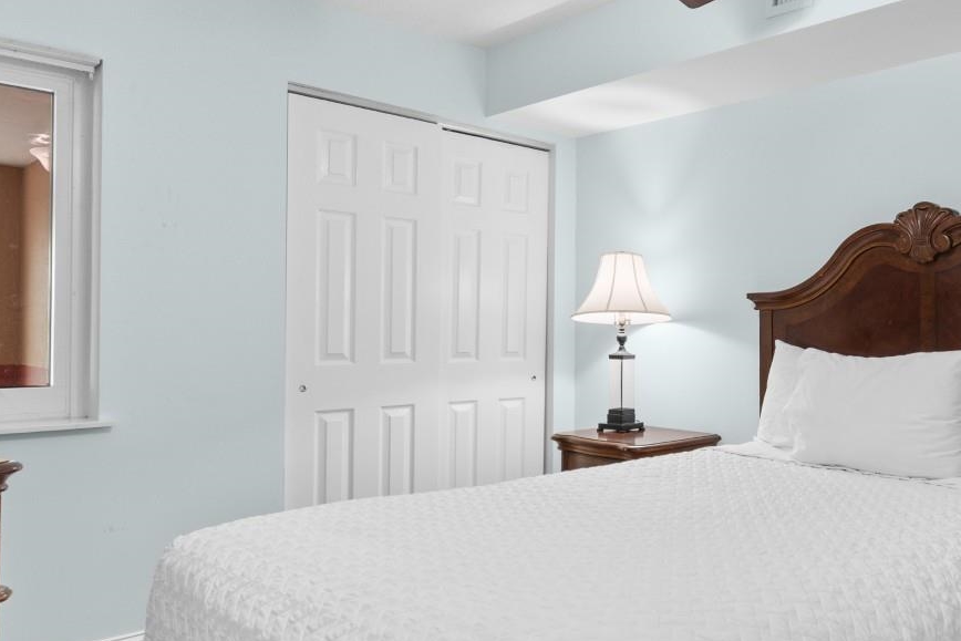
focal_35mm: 28
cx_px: 786
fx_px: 748
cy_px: 313
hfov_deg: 59.6
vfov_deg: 46.4
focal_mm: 10
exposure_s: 1/3
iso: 100
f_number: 4.5
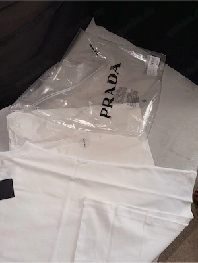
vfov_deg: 71.6
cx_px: 99
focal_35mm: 24
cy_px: 132
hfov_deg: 56.8
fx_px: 183
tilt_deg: -73.4
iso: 50
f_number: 1.78
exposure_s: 1/537
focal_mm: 6.76
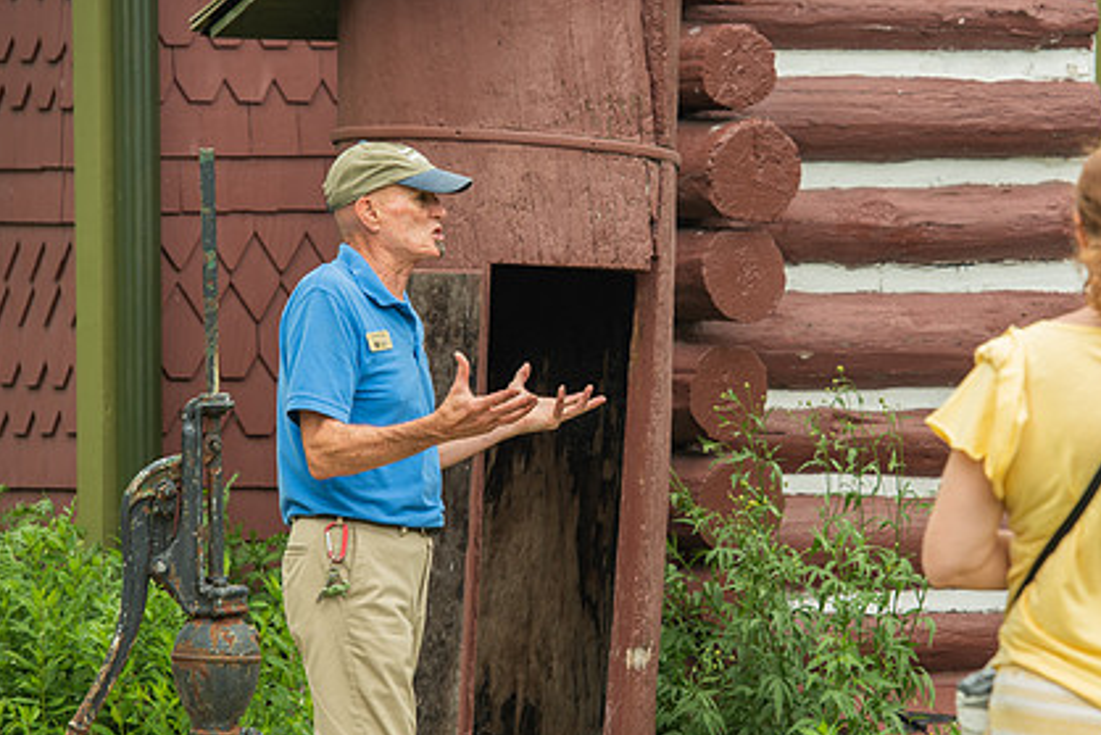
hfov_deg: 8.7
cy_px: 394
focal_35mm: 236
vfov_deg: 5.8
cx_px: 693
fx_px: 7220
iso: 64
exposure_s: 1/200
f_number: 5.6
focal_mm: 170
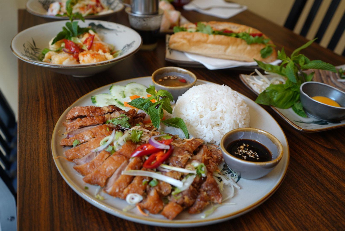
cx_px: 172
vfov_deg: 42.4
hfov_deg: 60.2
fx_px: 297
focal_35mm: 31
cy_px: 116
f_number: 4.5
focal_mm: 31
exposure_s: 1/10
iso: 50
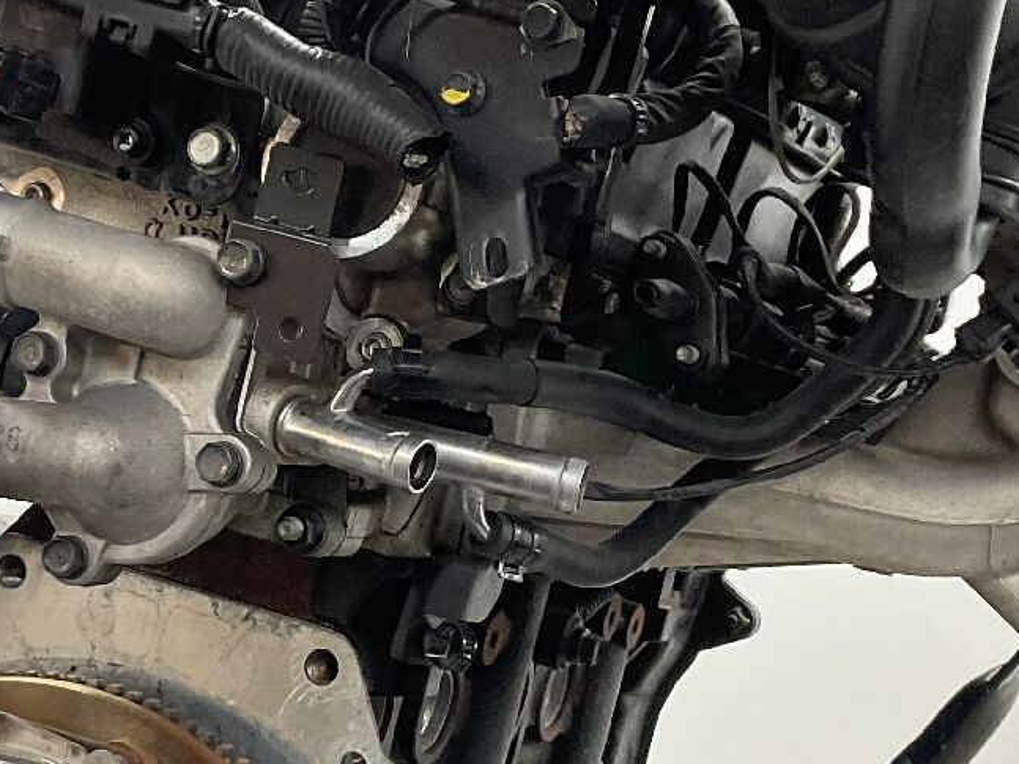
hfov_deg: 22.7
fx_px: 2531
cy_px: 540
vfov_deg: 17.1
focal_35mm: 86
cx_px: 346
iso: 80
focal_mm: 3
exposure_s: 1/50
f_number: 1.8
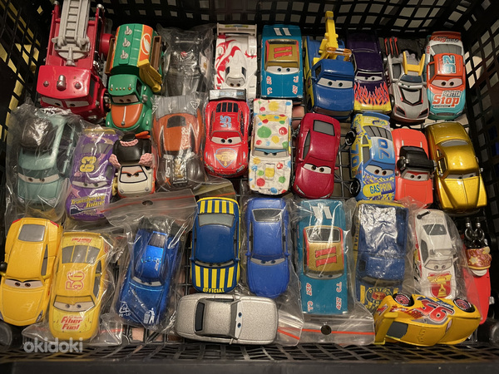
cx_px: 250
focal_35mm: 26
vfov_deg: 53.1
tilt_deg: -69.0
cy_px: 187
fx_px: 375
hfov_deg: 67.3
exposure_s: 1/50
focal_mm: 4.2
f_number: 1.6
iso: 320
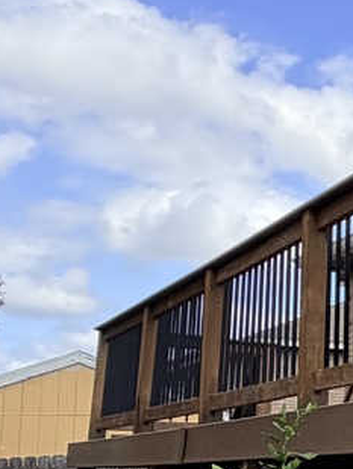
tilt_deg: +6.3
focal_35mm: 65
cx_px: 818
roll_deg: +2.1
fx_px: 883
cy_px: 363
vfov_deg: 29.2
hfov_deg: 15.0
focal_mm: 2.22
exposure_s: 1/770
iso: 25
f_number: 2.2
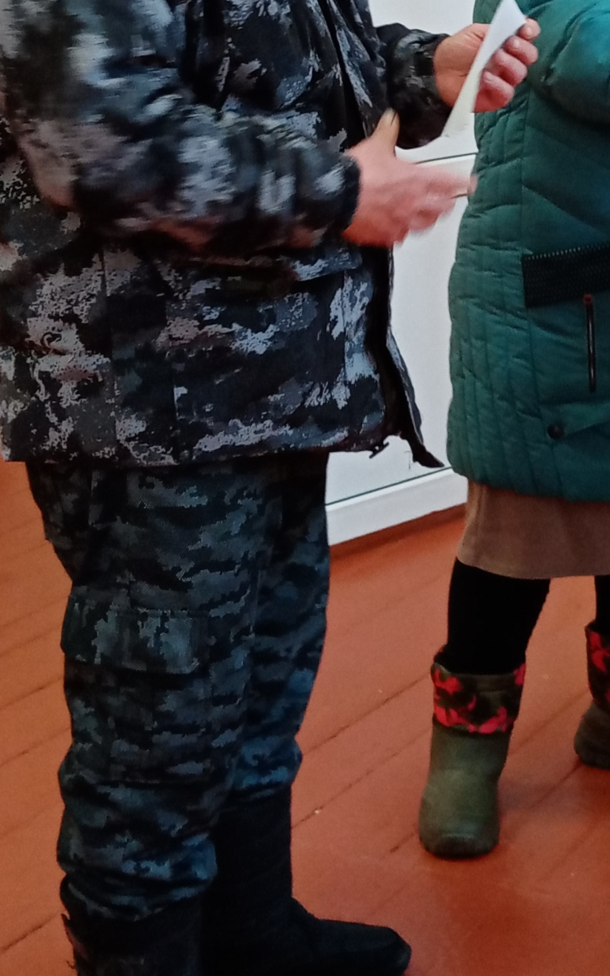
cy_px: 153
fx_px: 1410
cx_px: 634
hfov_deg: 23.2
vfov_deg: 36.5
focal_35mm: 53
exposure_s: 1/33.3
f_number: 1.8
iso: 252
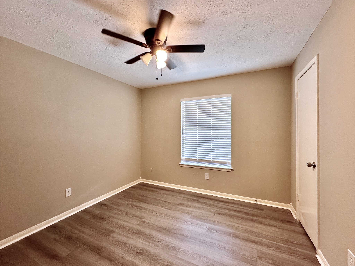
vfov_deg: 85.7
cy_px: 133
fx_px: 144
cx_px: 178
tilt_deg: -0.1
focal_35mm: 14
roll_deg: +0.3
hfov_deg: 102.1
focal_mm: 2.22
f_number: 2.2
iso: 160
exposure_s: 1/120
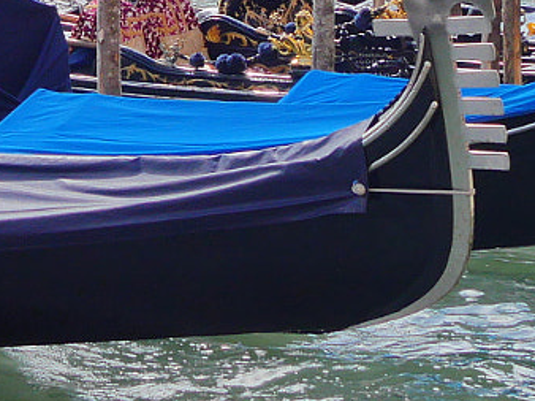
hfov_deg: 10.8
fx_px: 2780
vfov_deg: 8.0
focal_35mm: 180
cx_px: -122
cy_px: -262
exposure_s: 1/400
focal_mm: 19
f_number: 8
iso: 800
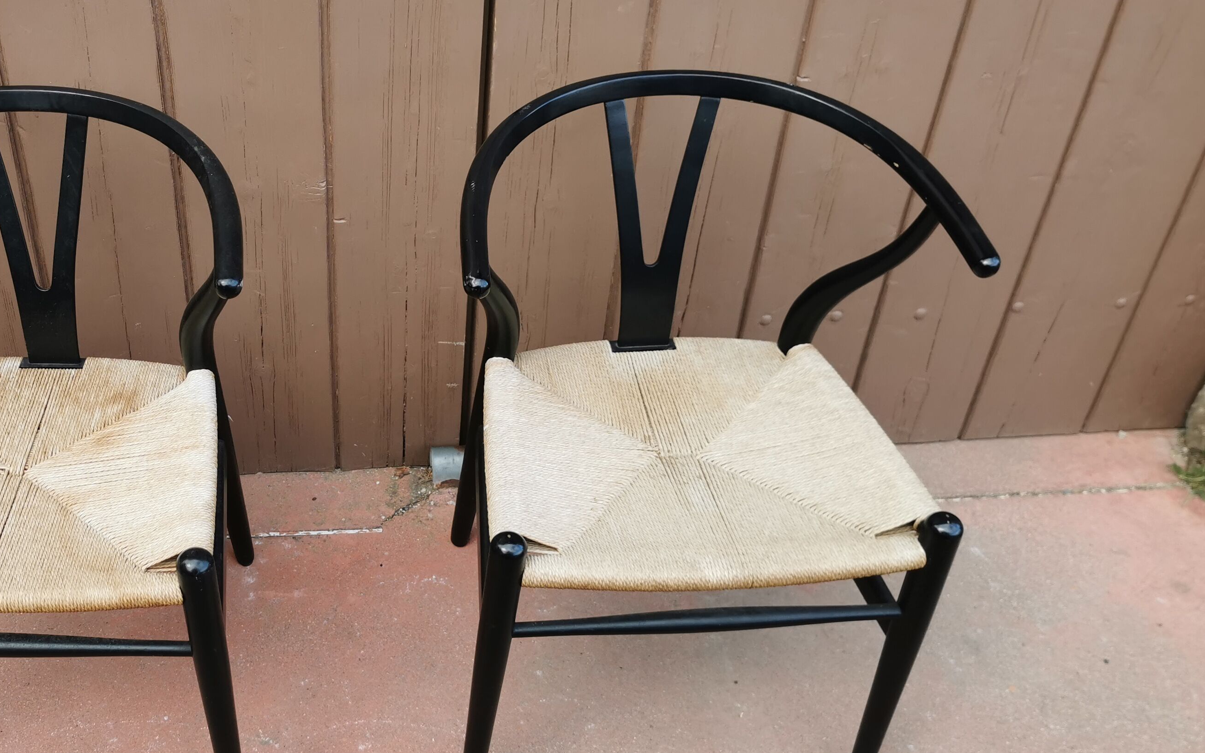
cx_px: 373
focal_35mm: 40
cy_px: 431
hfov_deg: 48.2
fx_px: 1314
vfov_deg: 31.9
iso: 50
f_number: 1.6
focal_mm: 5.56
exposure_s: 1/376
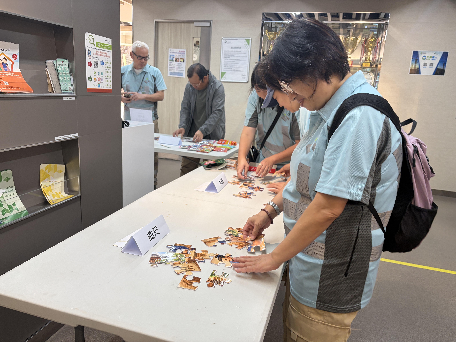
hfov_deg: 67.3
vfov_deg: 53.1
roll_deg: -2.6
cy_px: 171
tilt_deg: -13.7
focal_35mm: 26
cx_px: 228
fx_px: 343
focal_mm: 5.96
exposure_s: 1/50
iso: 80
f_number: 1.6
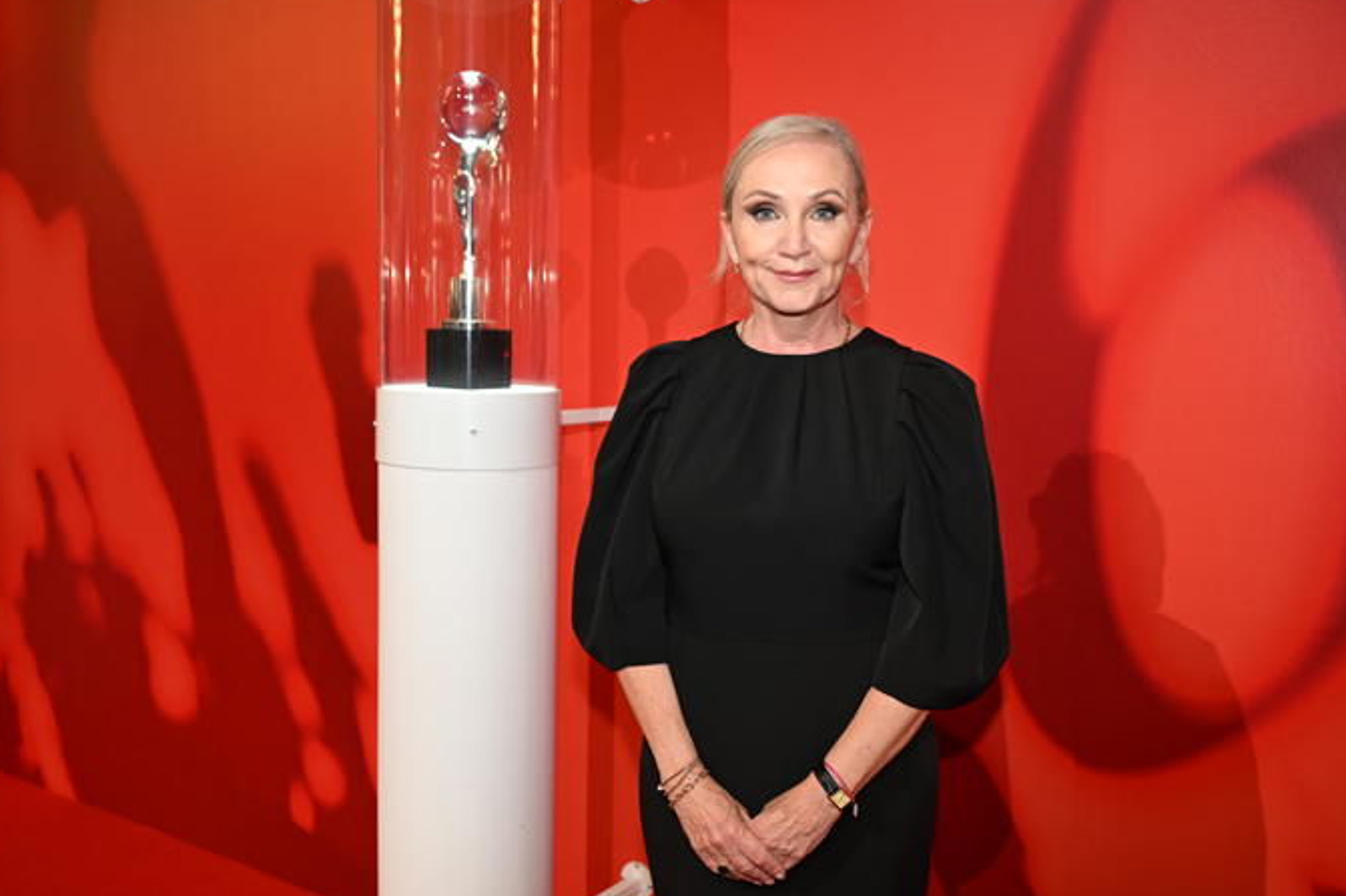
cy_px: 449
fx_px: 1346
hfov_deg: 53.1
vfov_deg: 36.9
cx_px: 664
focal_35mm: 36
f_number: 4.5
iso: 1600
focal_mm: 35
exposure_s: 1/160
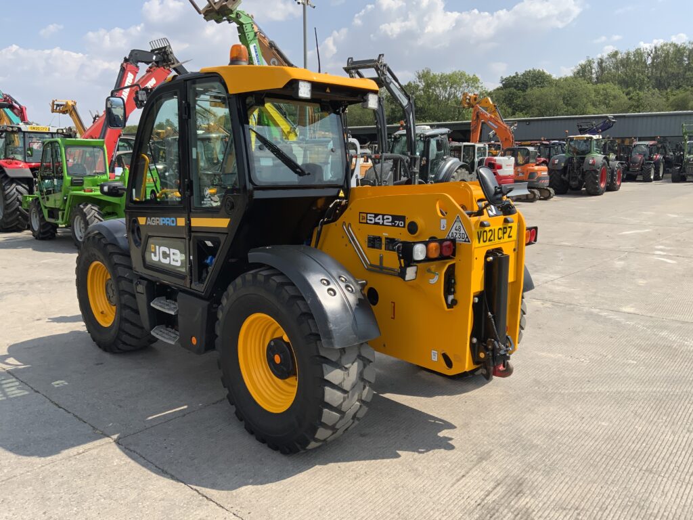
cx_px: 346
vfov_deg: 48.2
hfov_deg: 61.7
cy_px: 260
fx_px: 581
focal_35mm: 29
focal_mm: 3
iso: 16
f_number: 1.8
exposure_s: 1/1490
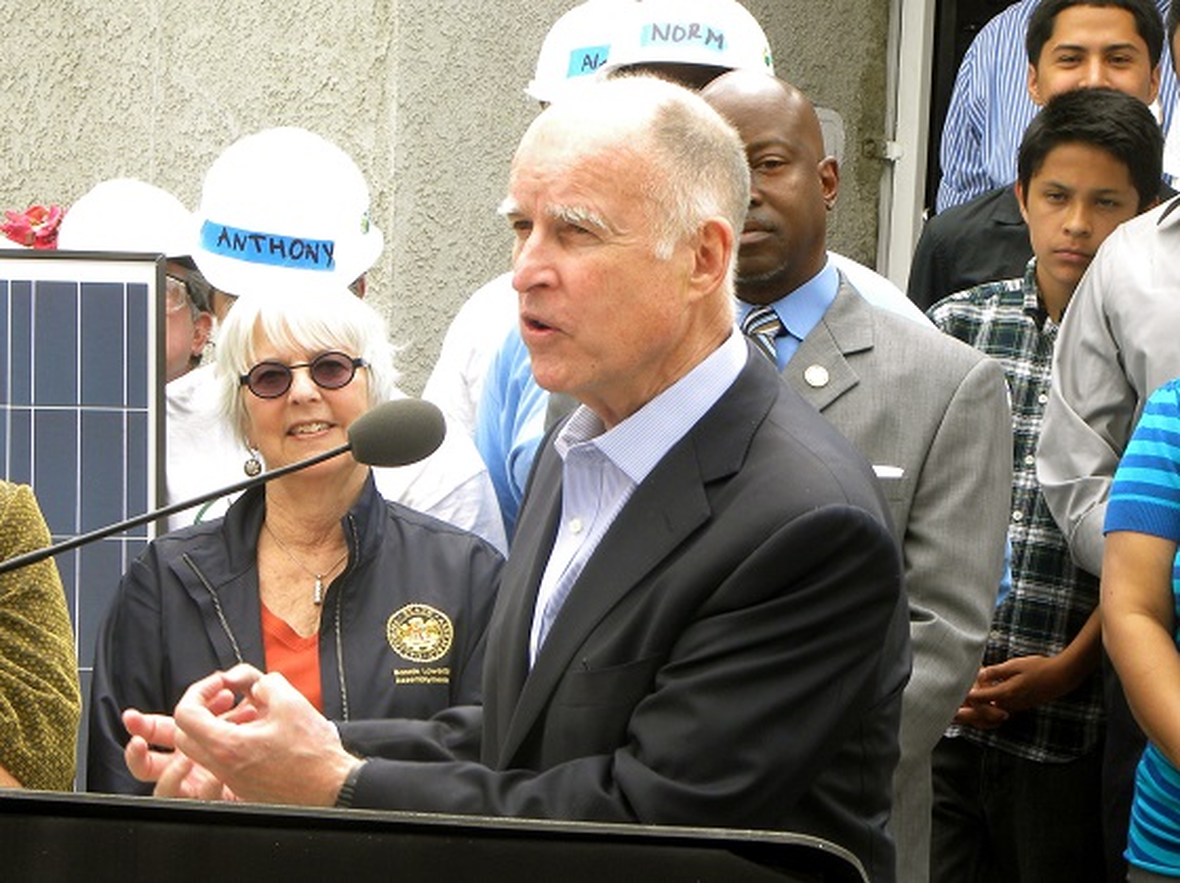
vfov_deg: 11.5
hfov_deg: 15.3
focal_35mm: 129
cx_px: 590
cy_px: 442
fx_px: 4394
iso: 64
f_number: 5.6
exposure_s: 1/90.8
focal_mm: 23
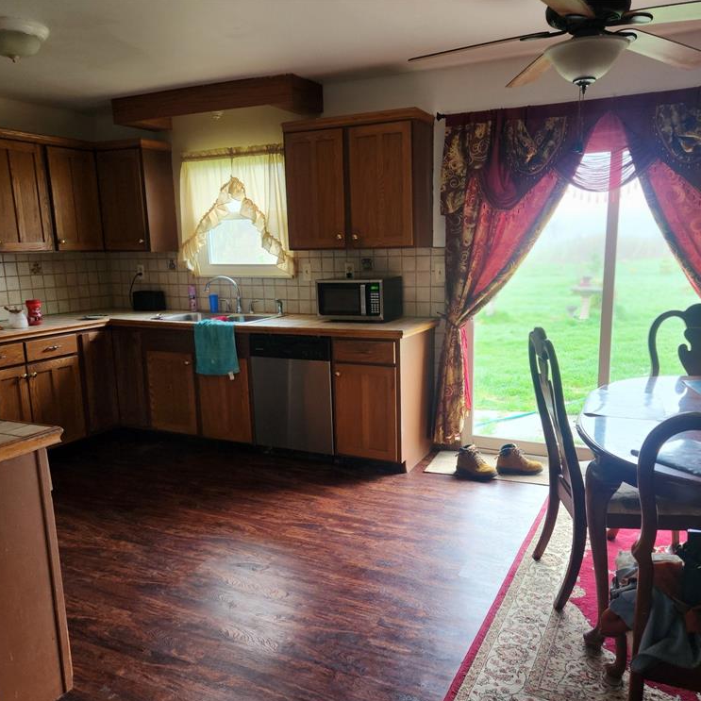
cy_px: 359
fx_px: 642
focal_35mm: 28
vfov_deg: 57.3
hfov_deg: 57.3
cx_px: 354
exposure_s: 1/60
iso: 200
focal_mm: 5.4
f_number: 1.8
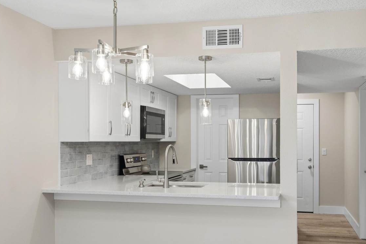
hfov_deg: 48.4
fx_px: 407
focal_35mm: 40
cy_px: 137
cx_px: 205
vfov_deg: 33.4
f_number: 8
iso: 640
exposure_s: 1/125
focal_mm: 35
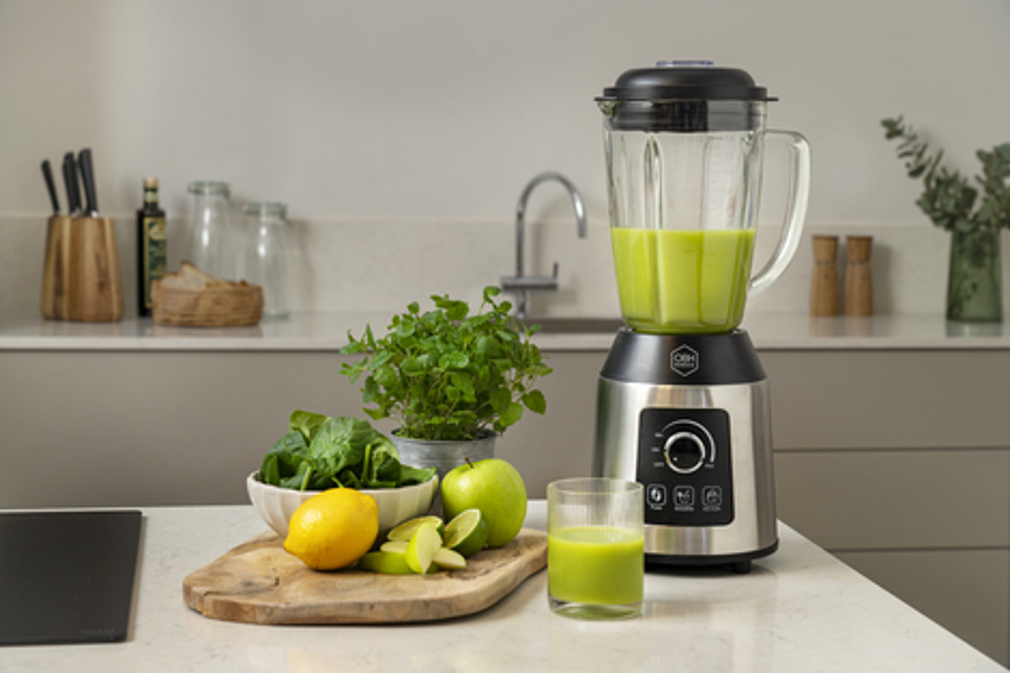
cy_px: 336
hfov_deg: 28.1
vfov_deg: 18.9
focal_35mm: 72
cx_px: 505
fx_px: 2019
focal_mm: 72
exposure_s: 1/10
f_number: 7.1
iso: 200
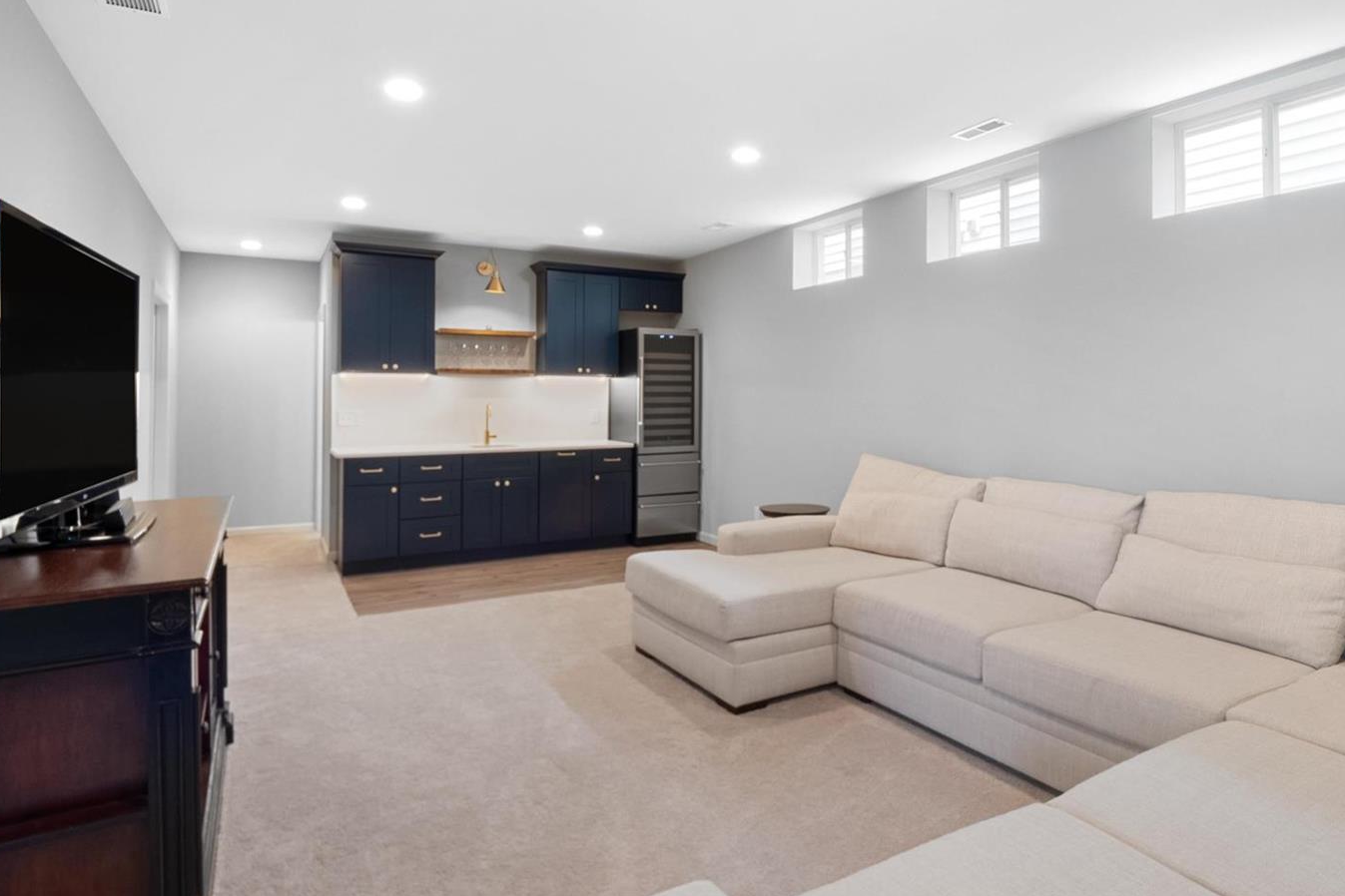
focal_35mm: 19
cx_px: 740
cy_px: 409
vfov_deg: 64.4
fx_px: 710
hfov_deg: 86.6
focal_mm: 8
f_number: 8
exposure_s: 1/1.25
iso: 400
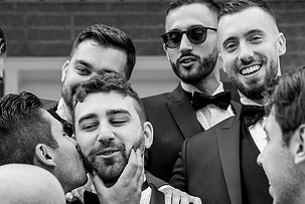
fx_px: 1179
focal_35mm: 139
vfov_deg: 9.8
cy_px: 191
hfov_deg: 14.7
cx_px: 130
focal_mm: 70
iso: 320
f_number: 5
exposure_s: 1/800
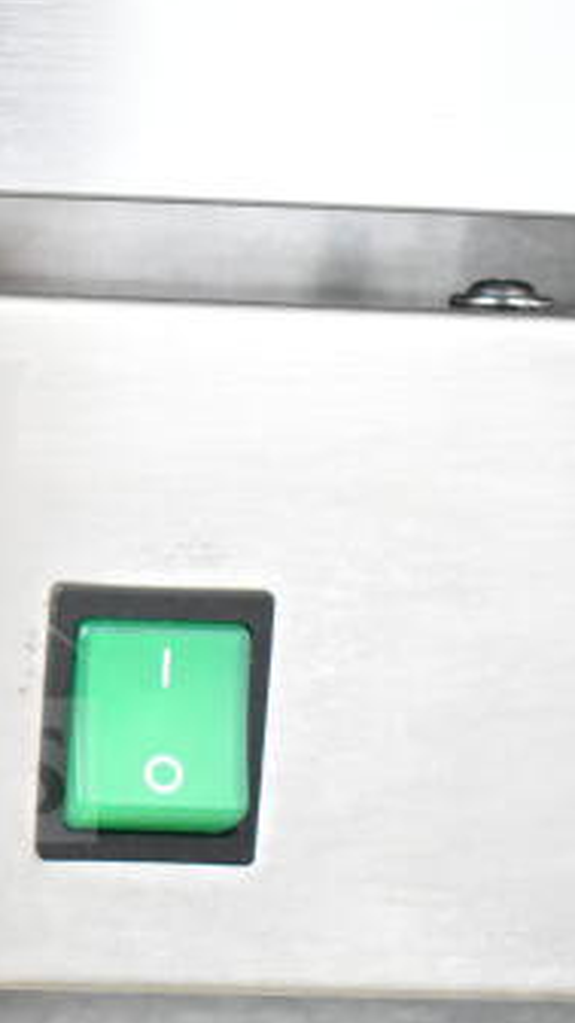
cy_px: 601
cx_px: -246
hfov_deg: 12.0
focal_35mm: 97
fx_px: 2629
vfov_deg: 22.0
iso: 12800
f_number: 4.5
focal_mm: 34
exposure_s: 1/50
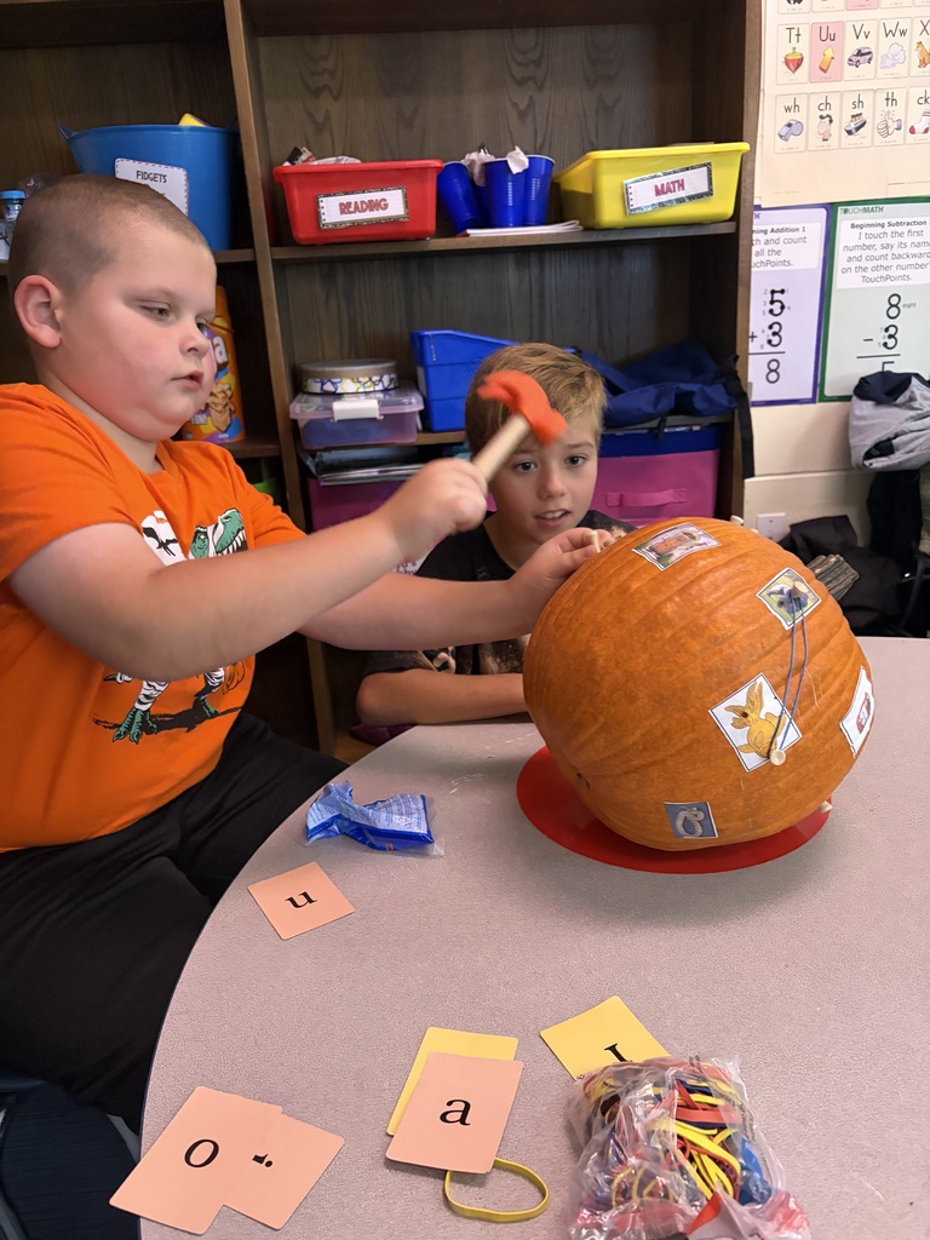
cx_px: 465
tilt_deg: -19.5
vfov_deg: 67.3
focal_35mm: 26
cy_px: 620
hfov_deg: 53.1
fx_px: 931
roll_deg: +3.6
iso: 640
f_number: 1.6
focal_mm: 5.96
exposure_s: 1/35
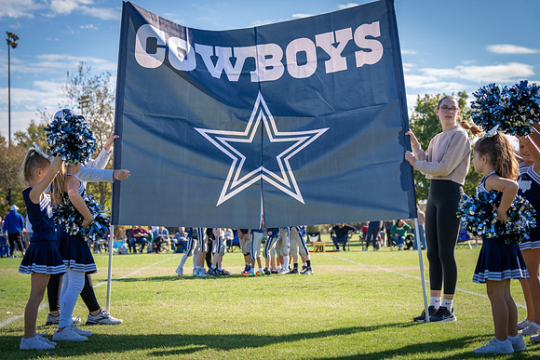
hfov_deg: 28.8
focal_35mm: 70
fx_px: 1050
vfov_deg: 19.5
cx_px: 270
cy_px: 180
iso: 400
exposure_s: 1/2000
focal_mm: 70
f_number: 4.5
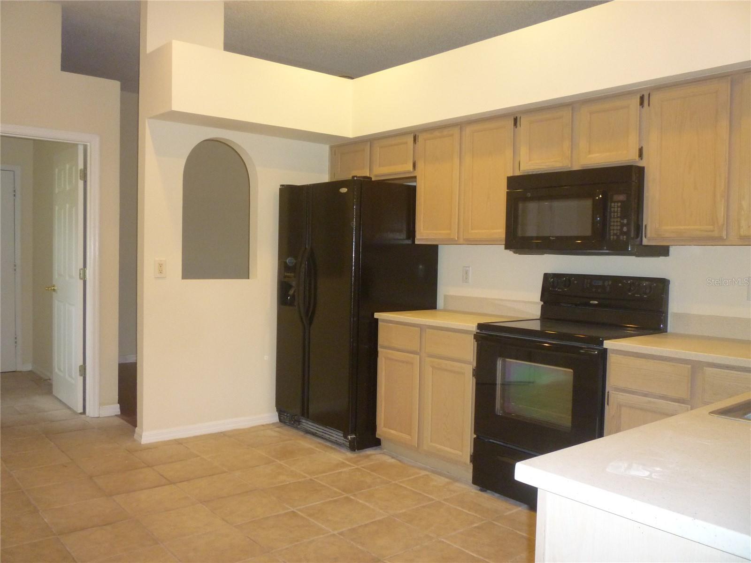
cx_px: 376
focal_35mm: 29
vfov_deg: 48.2
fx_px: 629
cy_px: 282
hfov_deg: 61.7
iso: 320
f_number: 3.3
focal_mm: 5.2
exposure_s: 1/30
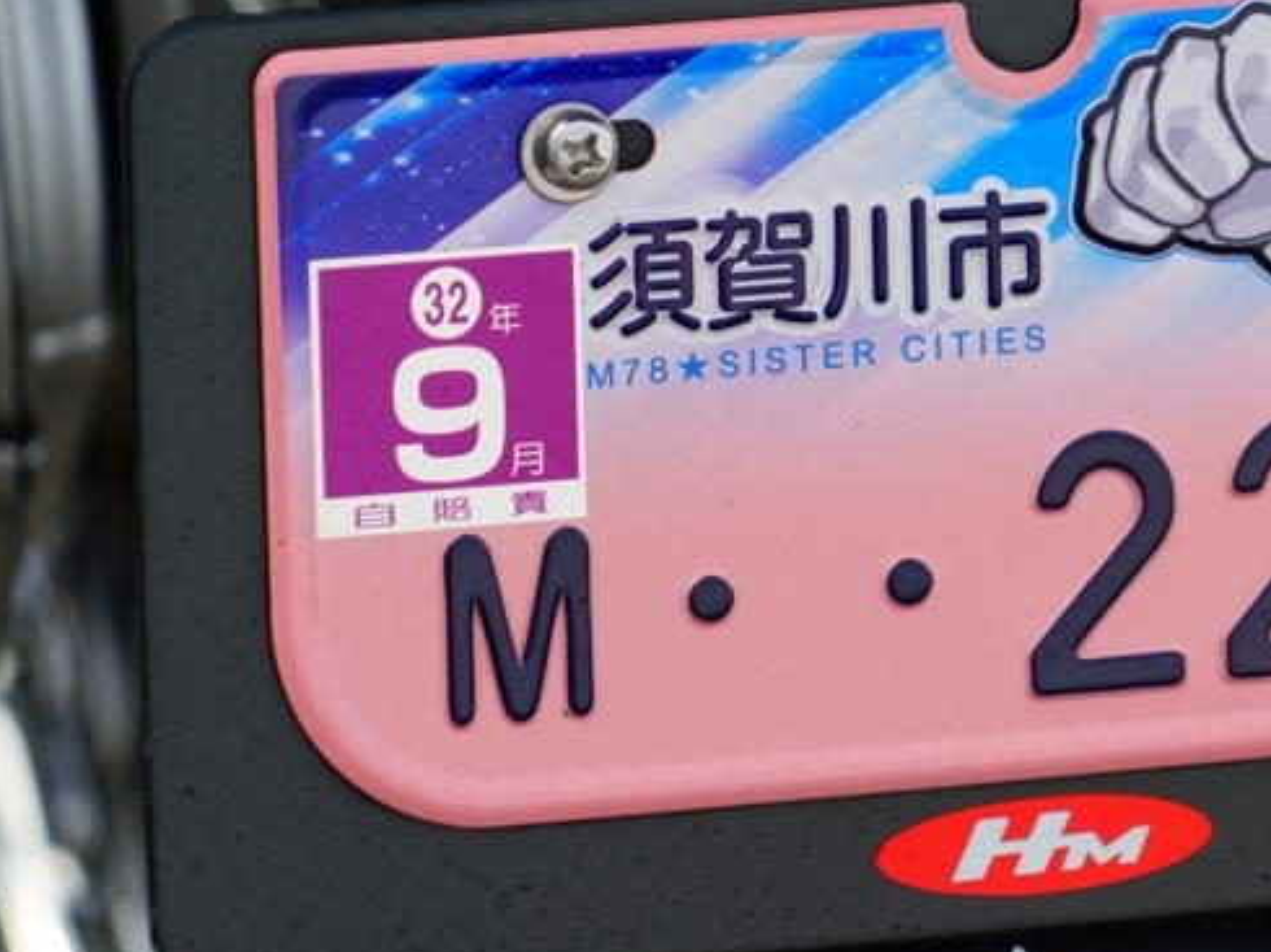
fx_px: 11413
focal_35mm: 311
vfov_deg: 4.8
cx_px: 983
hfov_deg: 6.4
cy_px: 397
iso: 160
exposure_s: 1/200
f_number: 6.3
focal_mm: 198
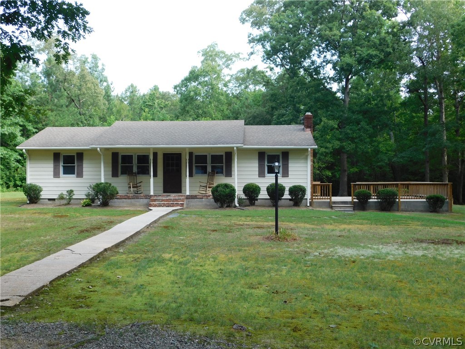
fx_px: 537
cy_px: 174
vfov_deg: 36.0
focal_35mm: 40
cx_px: 232
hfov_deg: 46.8
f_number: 3.6
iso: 125
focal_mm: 7.1
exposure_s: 1/160
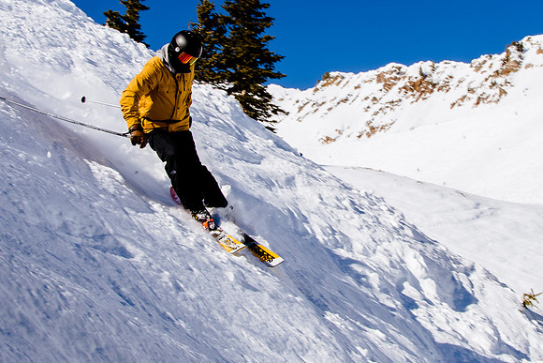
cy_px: 130
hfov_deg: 31.8
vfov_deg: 21.6
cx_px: 359
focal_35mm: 63
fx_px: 947
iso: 160
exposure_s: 1/320
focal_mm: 26
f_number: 14
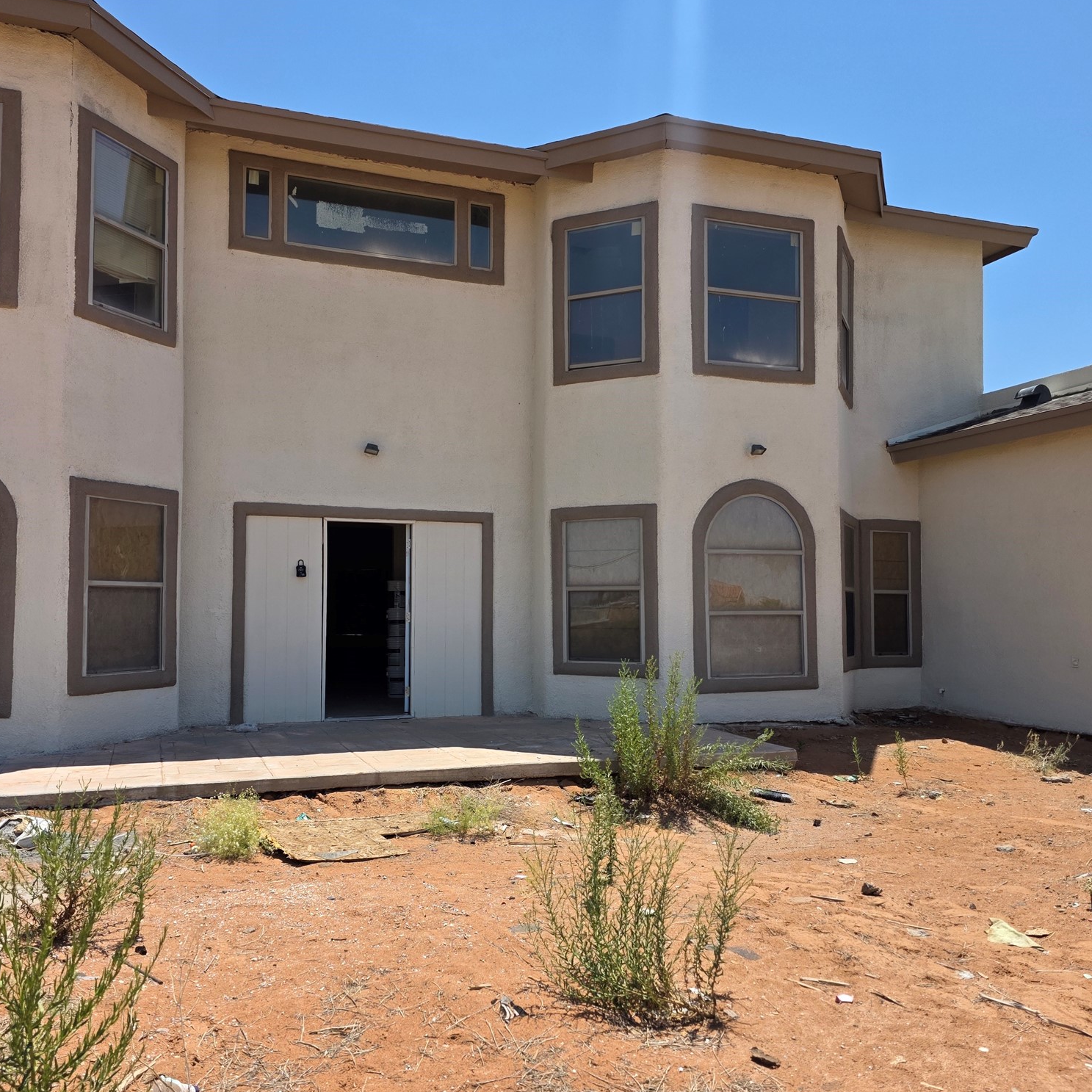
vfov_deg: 57.3
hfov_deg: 57.3
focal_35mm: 28
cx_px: 543
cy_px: 541
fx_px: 999
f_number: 1.7
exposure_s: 1/5296
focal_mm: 6.3
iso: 80
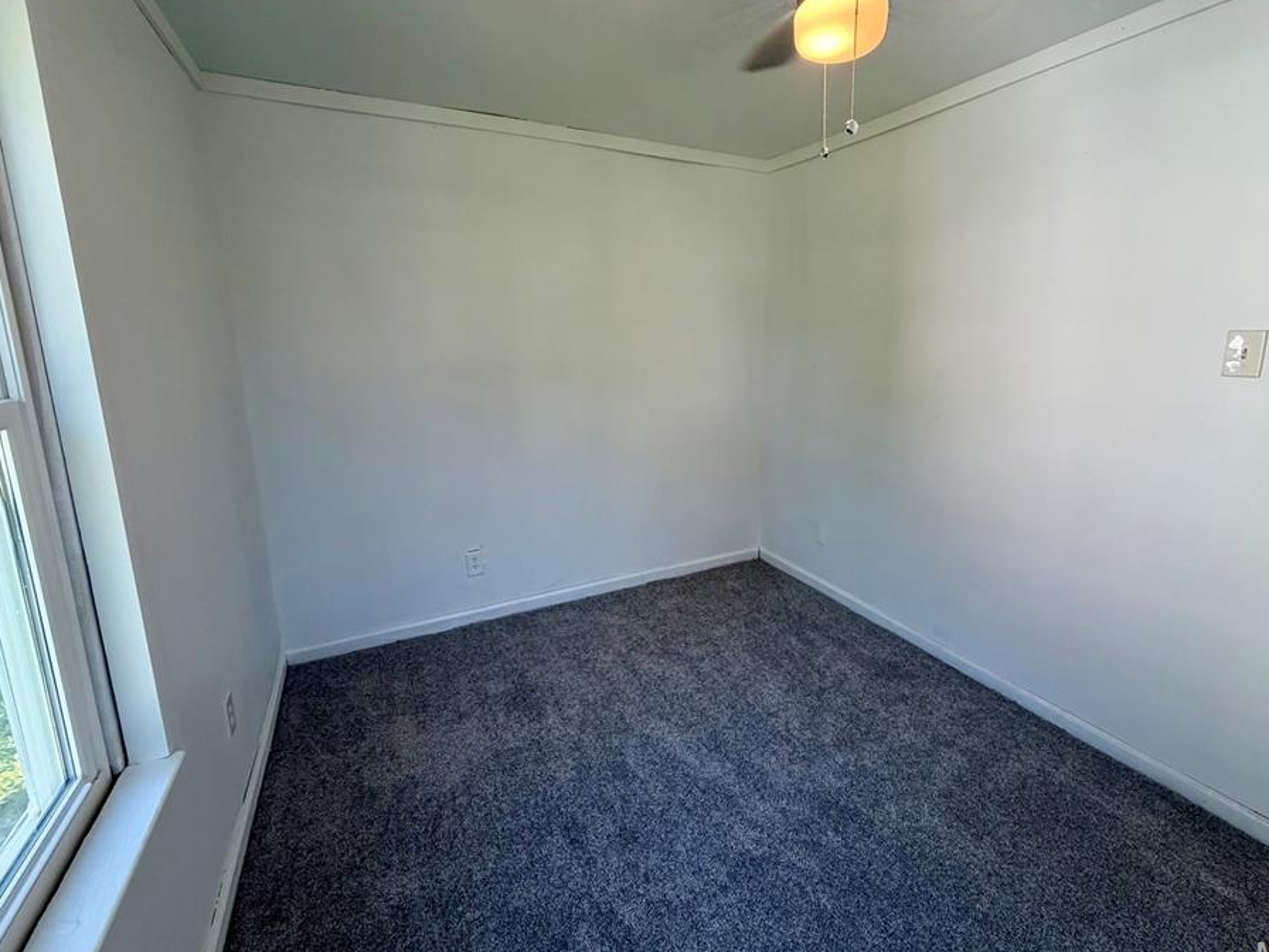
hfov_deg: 94.4
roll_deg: +0.9
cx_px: 673
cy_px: 443
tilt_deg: -11.1
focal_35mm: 16
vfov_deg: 78.0
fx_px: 587
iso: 125
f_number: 2.2
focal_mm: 2.22
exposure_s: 1/121
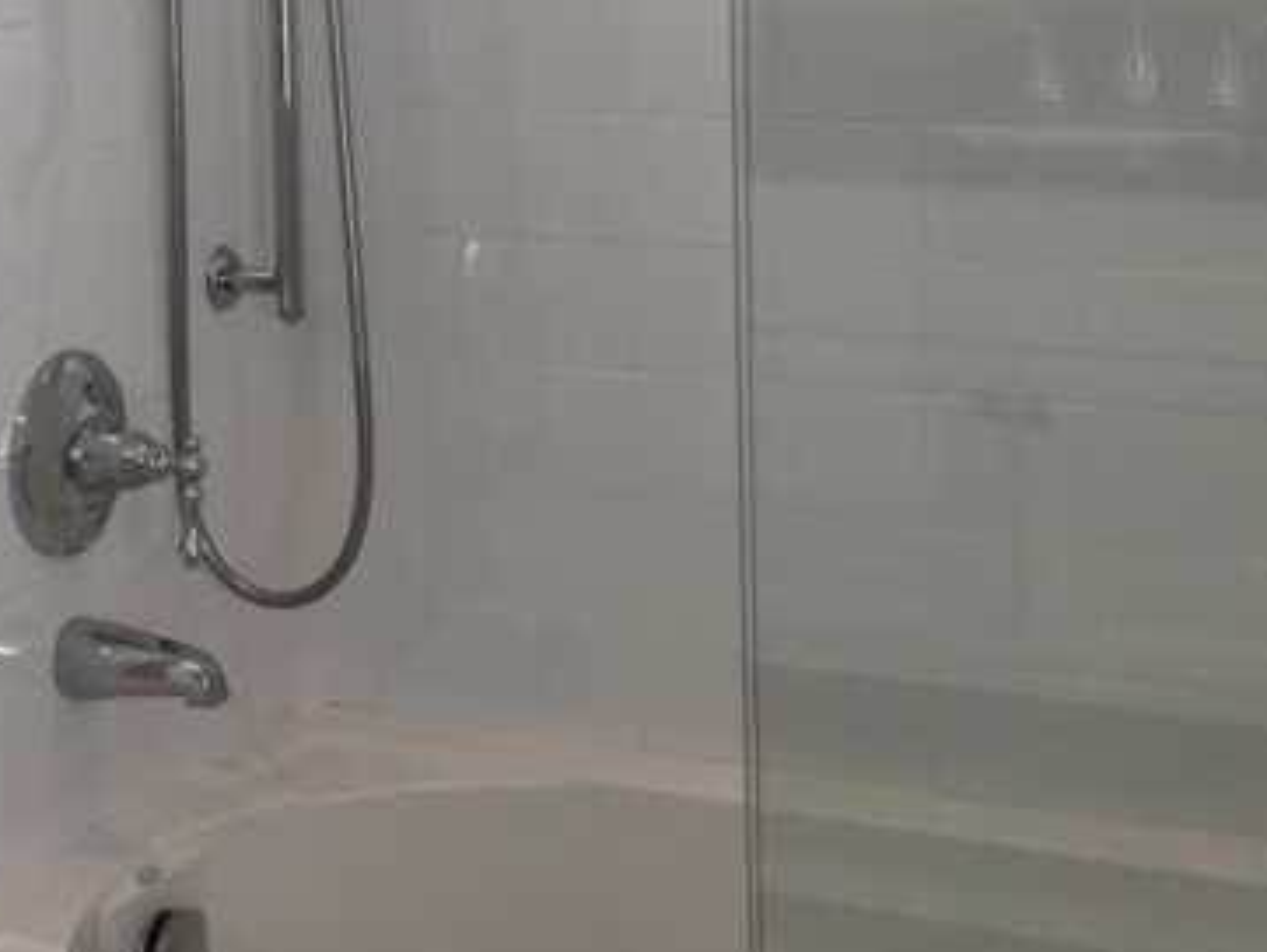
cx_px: 228
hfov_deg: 23.4
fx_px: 3003
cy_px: 136
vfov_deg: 17.8
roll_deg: +1.1
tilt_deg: -7.4
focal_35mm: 82
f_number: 2.2
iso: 50
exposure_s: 1/120
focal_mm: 4.15
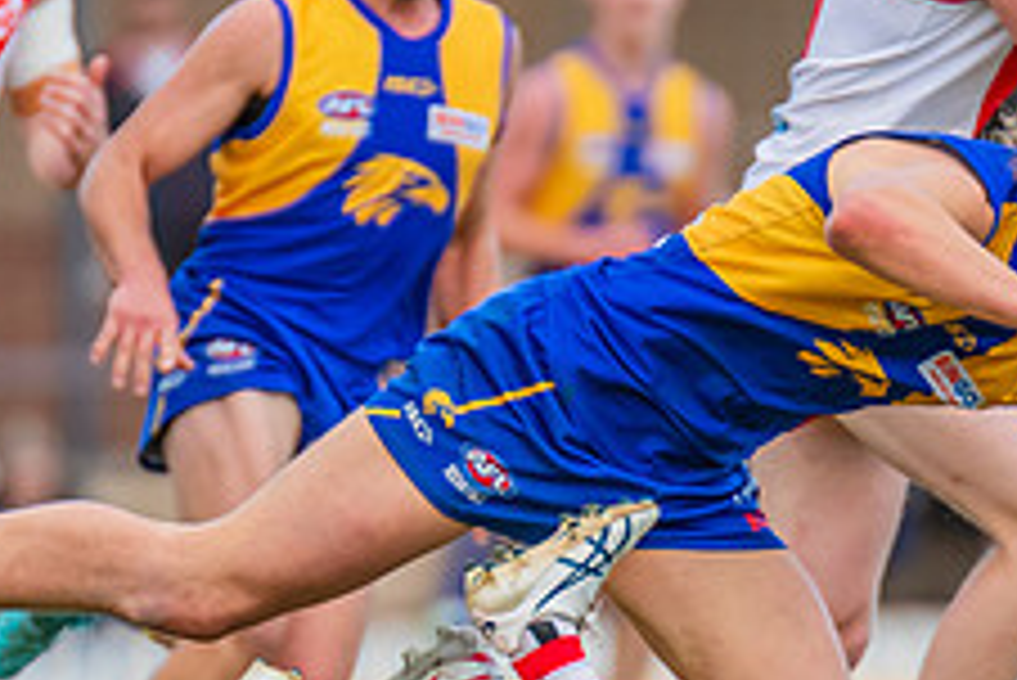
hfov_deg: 1.3
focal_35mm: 1617
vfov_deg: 0.9
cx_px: 468
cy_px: 484
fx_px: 45708
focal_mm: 420
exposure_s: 1/1250
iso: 800
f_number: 4.5
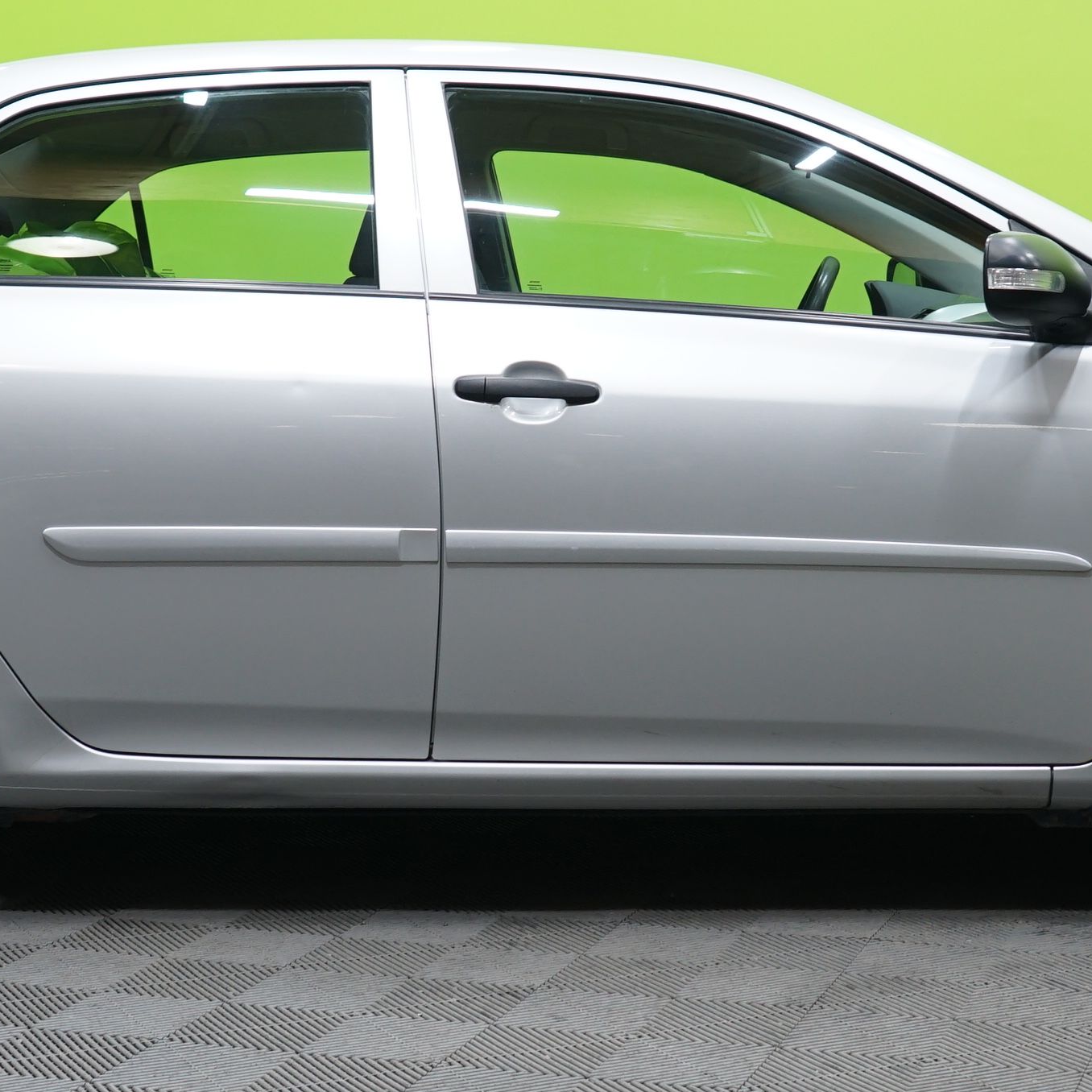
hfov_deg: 23.4
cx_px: 586
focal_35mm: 74
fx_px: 2641
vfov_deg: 23.3
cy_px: 464
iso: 500
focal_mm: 30
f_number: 4.5
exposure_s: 1/20
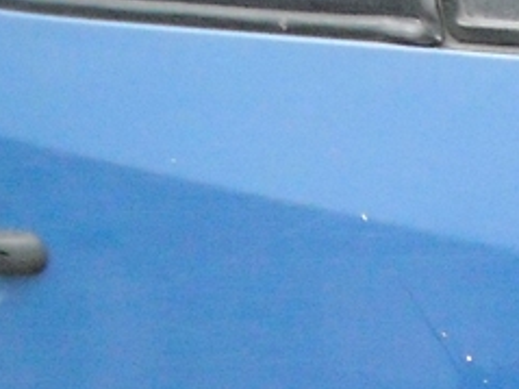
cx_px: 710
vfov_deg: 12.0
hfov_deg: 15.8
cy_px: 600
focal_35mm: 117
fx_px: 1753
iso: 800
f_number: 2.8
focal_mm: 5.7
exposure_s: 1/105
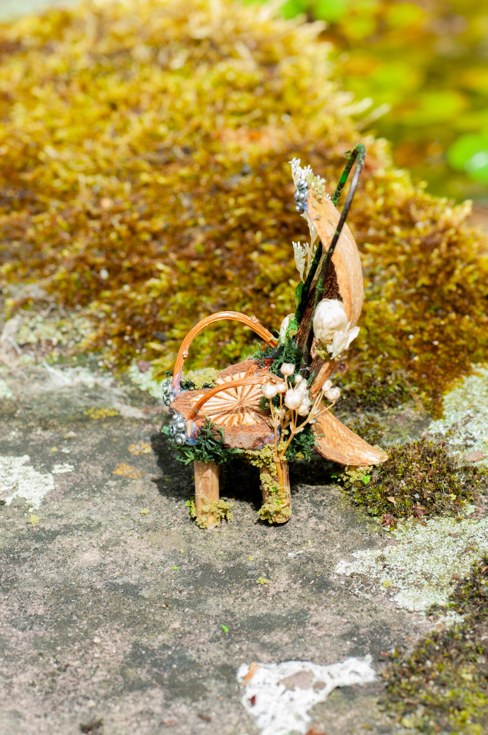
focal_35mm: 135
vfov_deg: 15.2
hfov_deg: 10.1
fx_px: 2752
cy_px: 368
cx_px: 244
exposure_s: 1/320
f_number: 14
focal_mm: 90
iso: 800
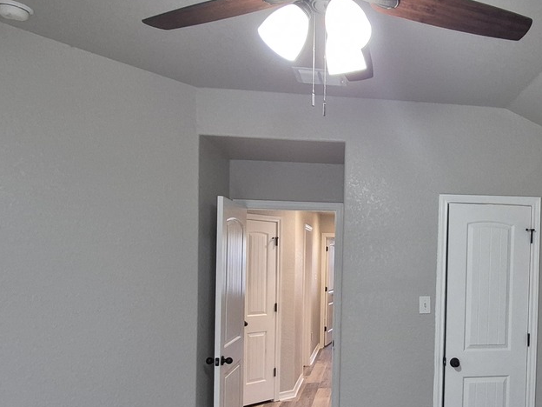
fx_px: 470
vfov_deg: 46.0
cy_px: 277
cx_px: 440
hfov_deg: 55.4
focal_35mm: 30
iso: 320
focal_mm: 1.74
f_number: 2.2
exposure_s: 1/60
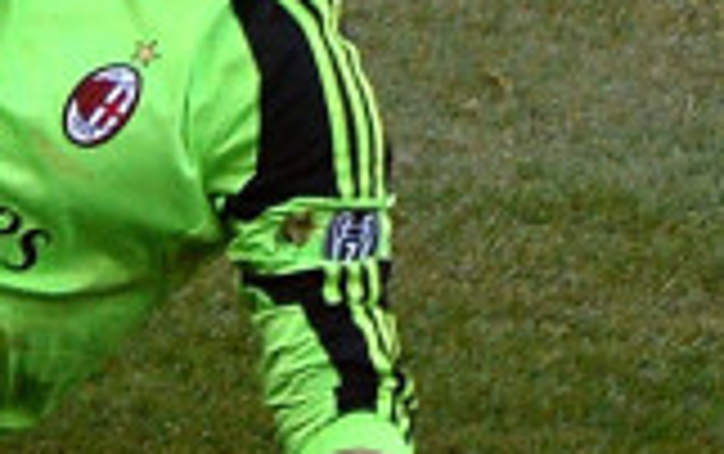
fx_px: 46022
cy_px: -249
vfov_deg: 0.6
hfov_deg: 0.9
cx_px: -841
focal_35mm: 2330
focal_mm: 360
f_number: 5.6
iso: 1600
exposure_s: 1/1600
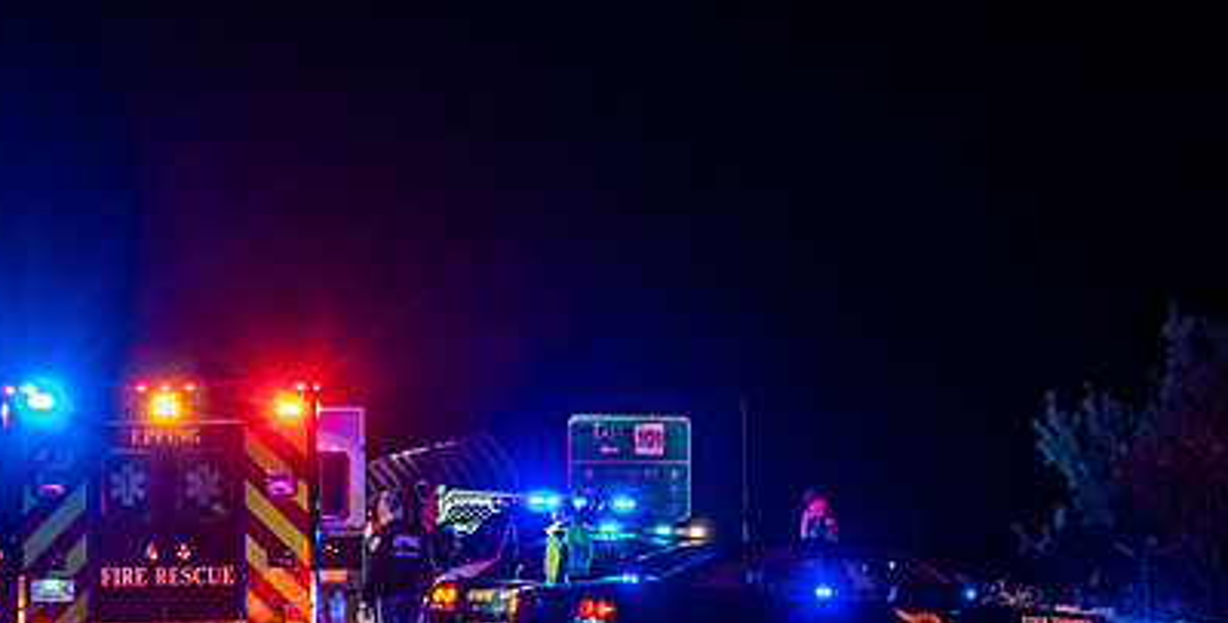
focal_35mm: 274
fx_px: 8720
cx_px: 572
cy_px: 478
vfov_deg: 4.1
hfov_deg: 8.1
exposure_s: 1/40
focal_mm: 110
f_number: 4.5
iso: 2000
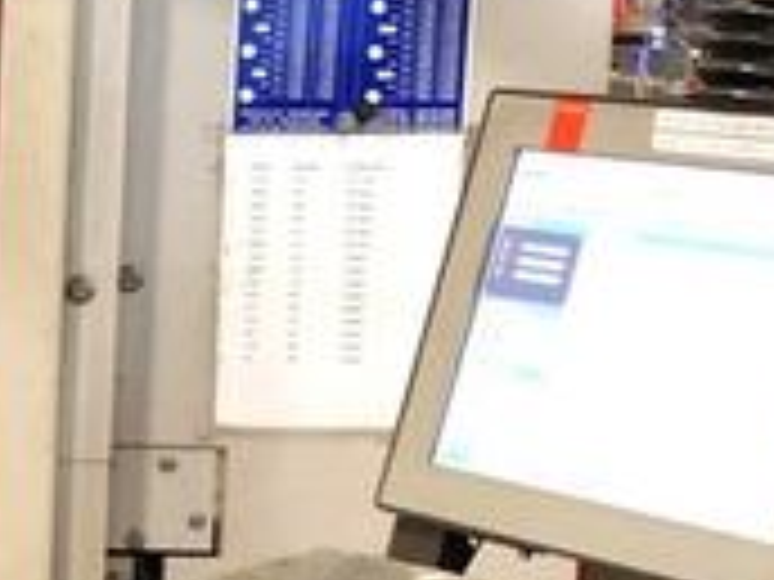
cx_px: -441
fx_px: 2840
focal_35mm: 127
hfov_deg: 14.3
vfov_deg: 11.6
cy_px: 528
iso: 100
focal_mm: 4
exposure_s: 1/5
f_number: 1.8
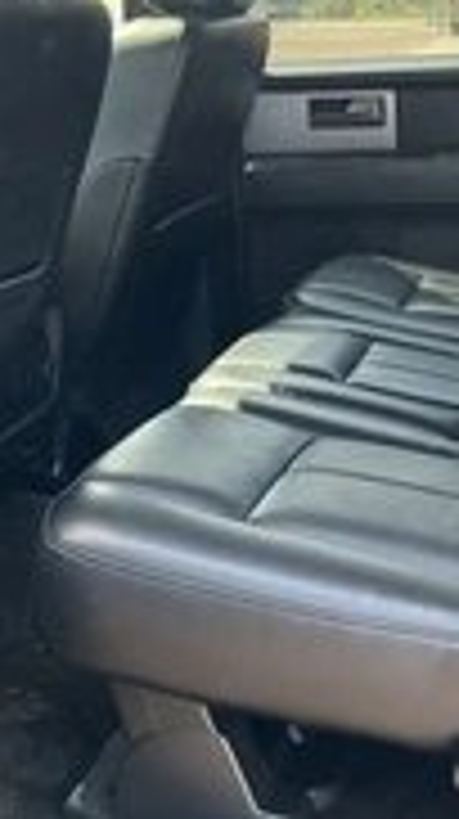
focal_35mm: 67
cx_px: 315
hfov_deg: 17.9
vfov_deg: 31.3
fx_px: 1454
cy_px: 284
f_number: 1.8
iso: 40
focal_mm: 3
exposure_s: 1/122
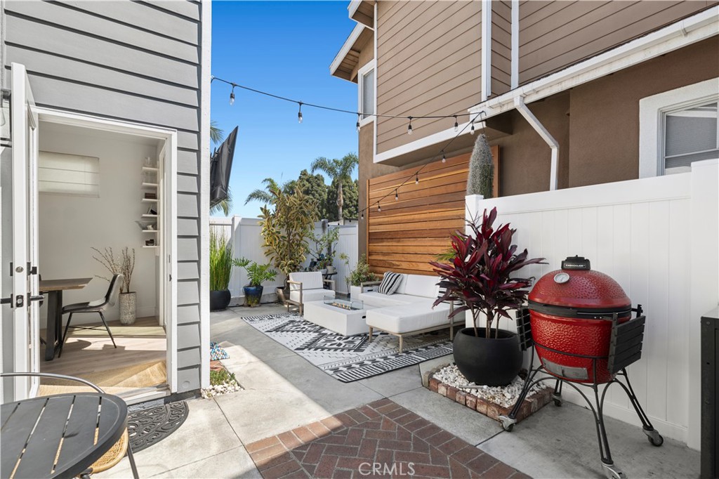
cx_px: 360
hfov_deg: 96.8
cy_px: 240
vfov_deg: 73.7
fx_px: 319
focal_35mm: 16
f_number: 8
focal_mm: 16
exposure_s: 1/320
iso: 100
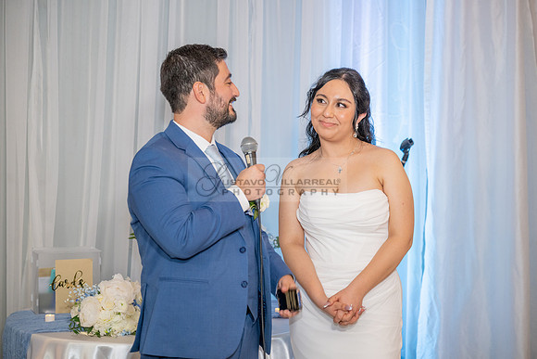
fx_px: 1044
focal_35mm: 70
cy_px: 180
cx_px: 268
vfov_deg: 19.5
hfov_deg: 28.8
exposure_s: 1/160
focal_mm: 70
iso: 1000
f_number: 2.8
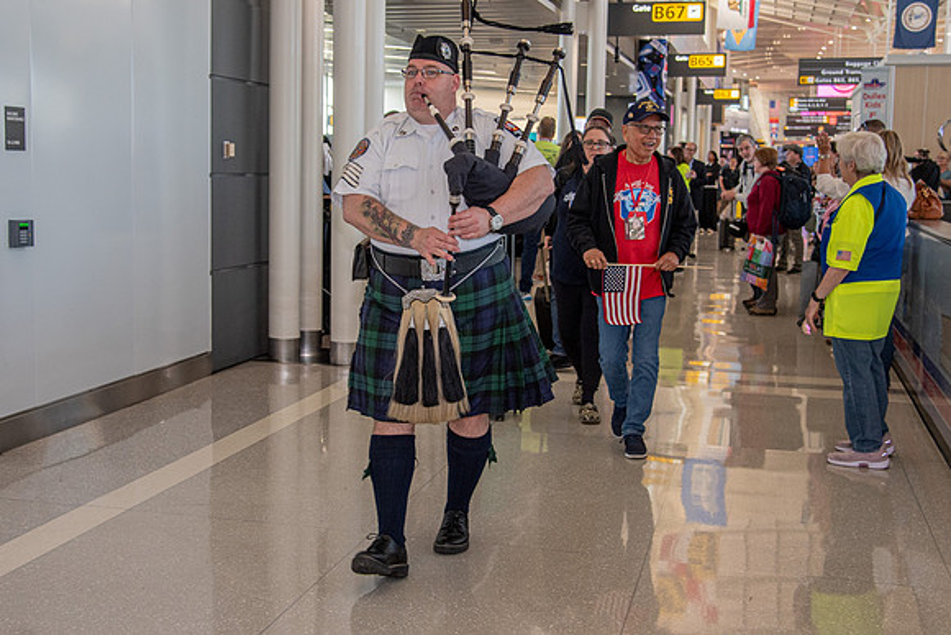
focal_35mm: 48
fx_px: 1273
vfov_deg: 28.0
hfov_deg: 40.9
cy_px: 285
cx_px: 410
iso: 640
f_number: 4
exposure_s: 1/160
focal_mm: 35
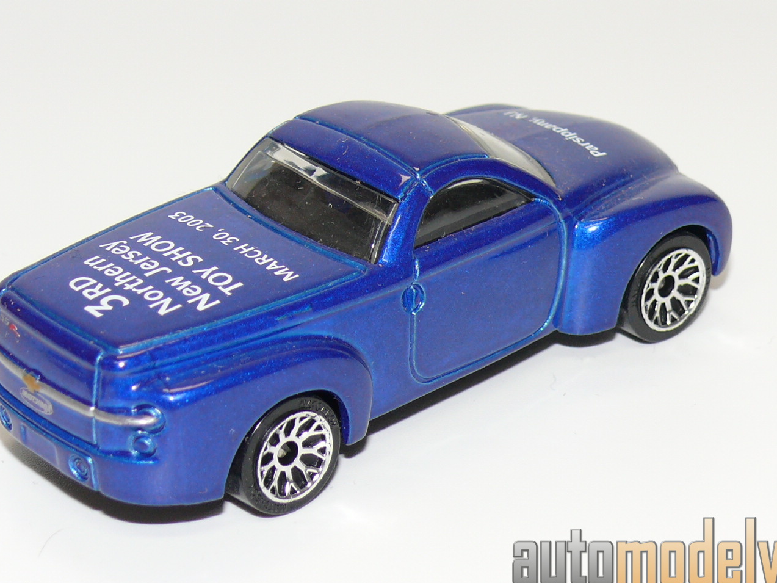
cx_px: 372
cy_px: 244
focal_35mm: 132
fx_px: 2963
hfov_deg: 14.9
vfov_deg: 11.2
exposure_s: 1/30
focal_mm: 13.7
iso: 100
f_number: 4
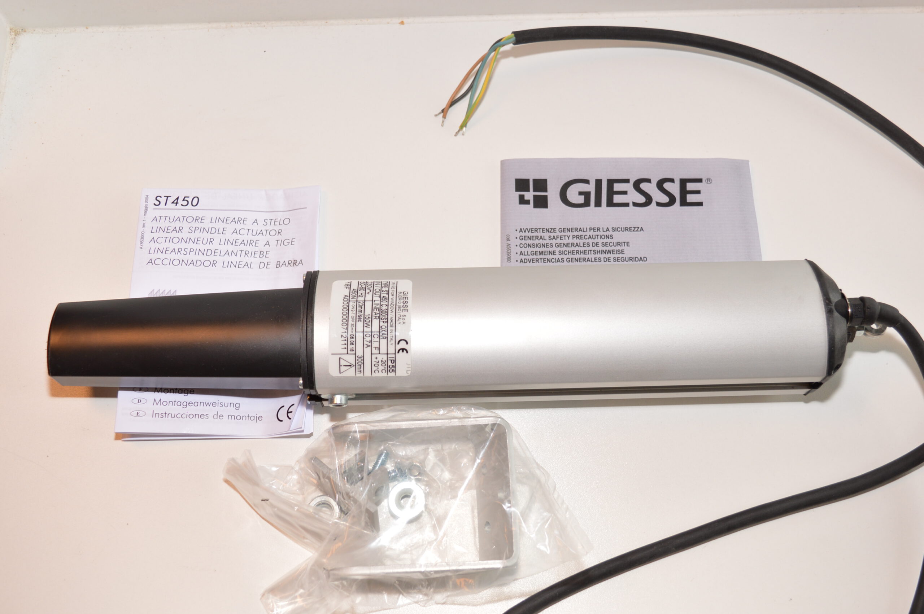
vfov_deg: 34.1
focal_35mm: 39
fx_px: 1000
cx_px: 462
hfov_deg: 49.6
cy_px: 307
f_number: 5.6
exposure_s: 1/100
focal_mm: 26
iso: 280
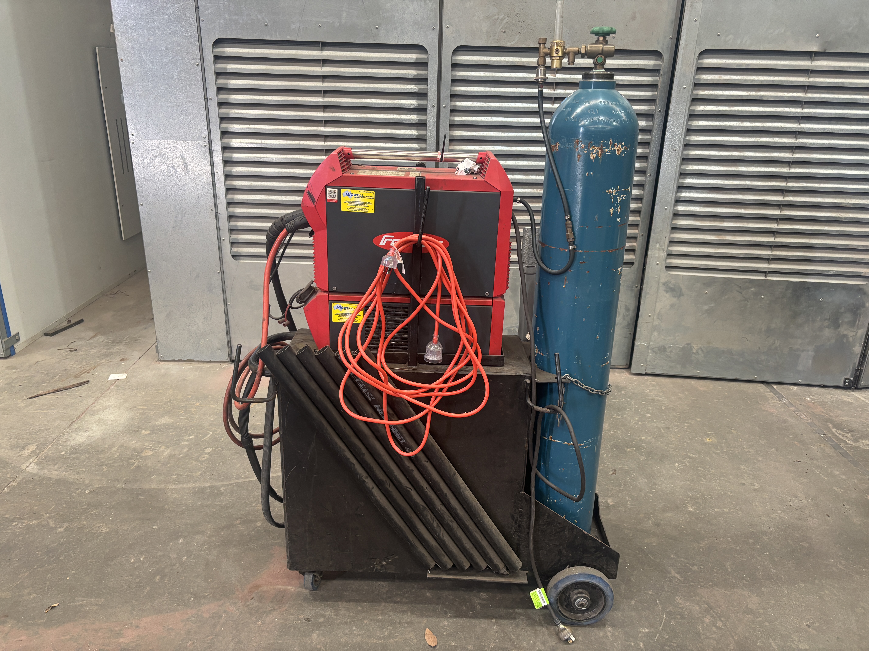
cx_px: 434
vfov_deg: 53.1
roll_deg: -1.0
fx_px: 653
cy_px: 326
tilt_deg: -19.5
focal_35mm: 26
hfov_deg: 67.3
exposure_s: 1/50
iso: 160
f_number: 1.6
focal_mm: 5.96
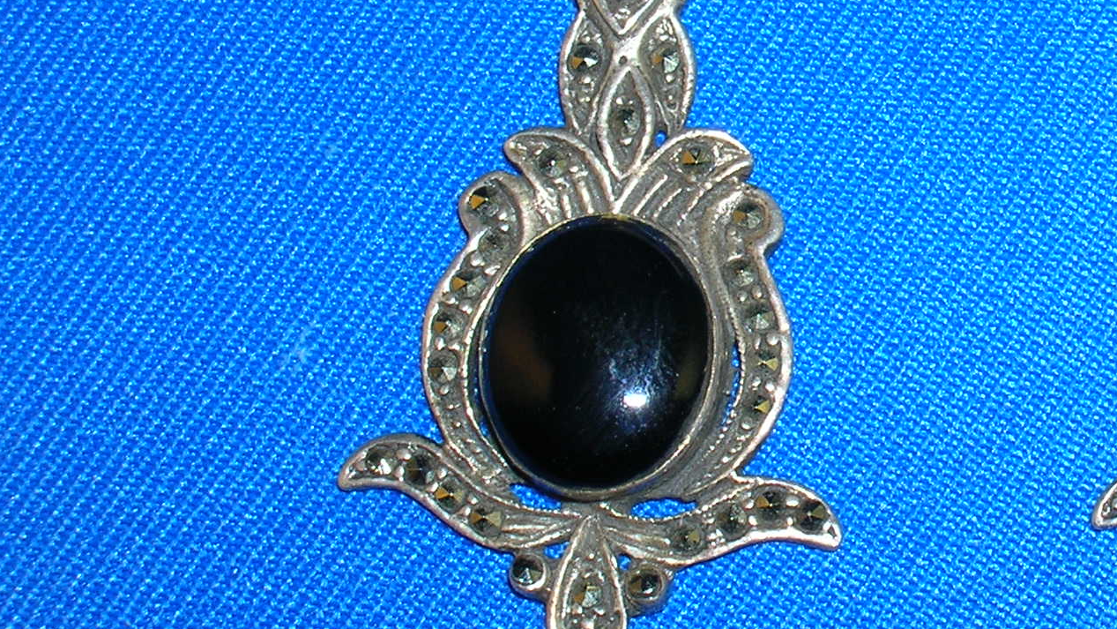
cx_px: 1005
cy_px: 139
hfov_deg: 18.5
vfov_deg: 10.6
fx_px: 3377
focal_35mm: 114
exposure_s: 1/60.1
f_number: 5.9
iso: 50
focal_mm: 9.7
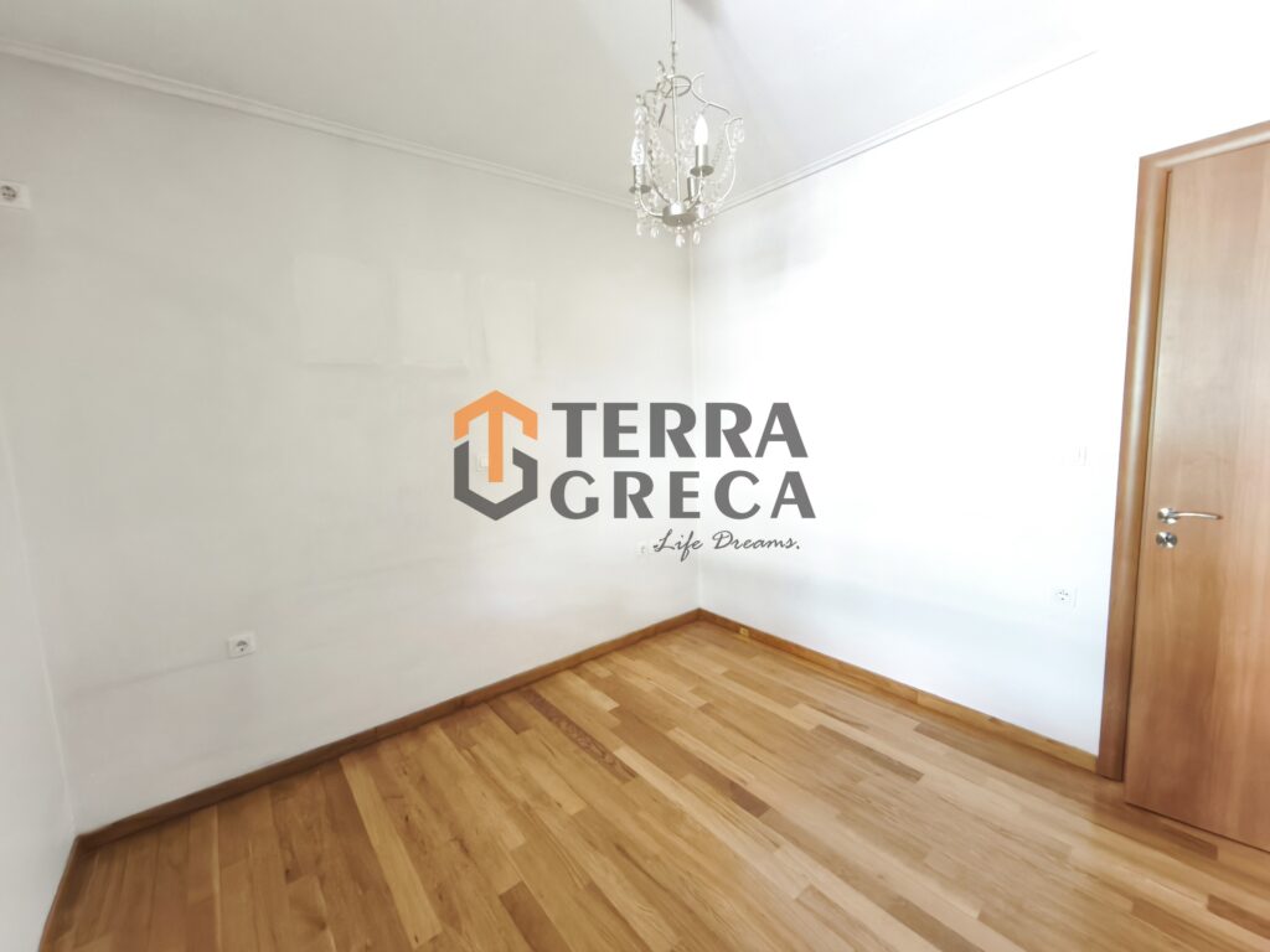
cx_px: 635
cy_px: 476
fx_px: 550
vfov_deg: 81.7
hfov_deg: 98.2
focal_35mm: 15
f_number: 2.2
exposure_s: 1/25
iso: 1250
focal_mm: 1.91
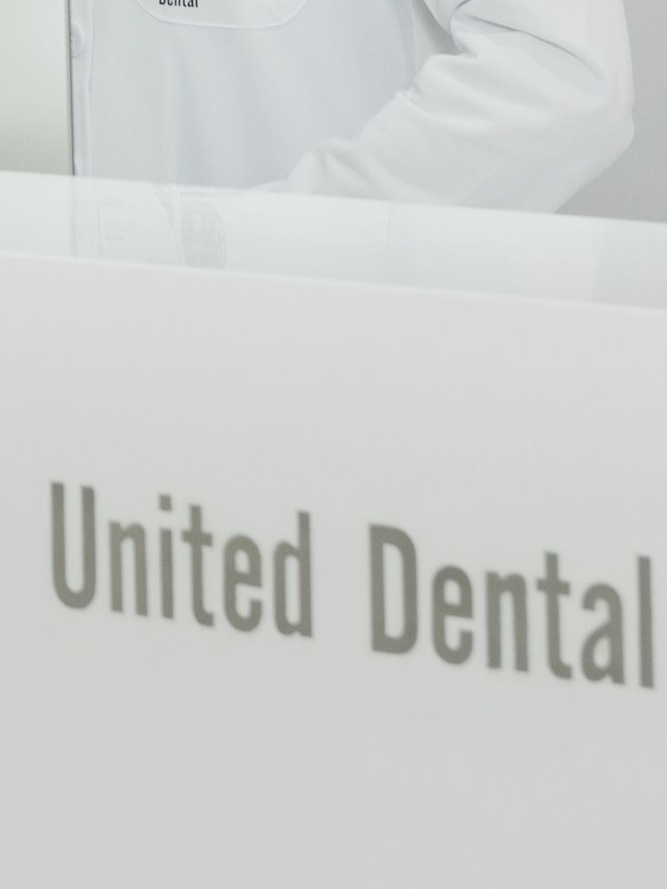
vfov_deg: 7.4
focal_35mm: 262
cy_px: -421
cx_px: -729
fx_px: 6730
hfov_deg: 5.5
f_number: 5.6
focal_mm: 58
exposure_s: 1/160
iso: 500
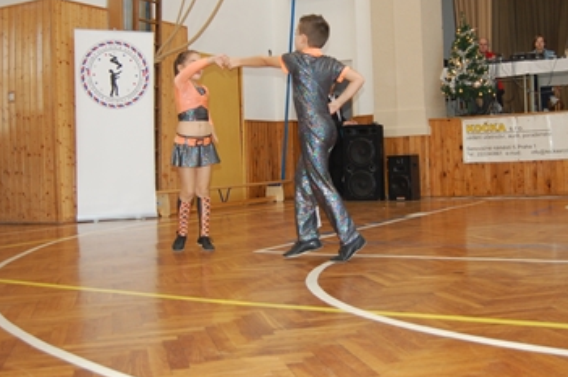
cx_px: 317
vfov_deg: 28.5
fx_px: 741
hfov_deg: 41.9
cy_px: 141
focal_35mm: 47
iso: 400
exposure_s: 1/60
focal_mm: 22
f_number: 3.8
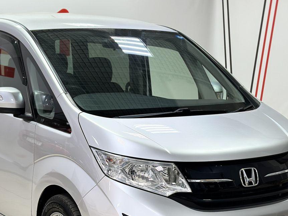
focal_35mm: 80
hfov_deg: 24.4
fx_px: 666
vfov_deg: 18.2
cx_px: 118
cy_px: 177
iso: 100
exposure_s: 1/100
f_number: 1.78
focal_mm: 6.86
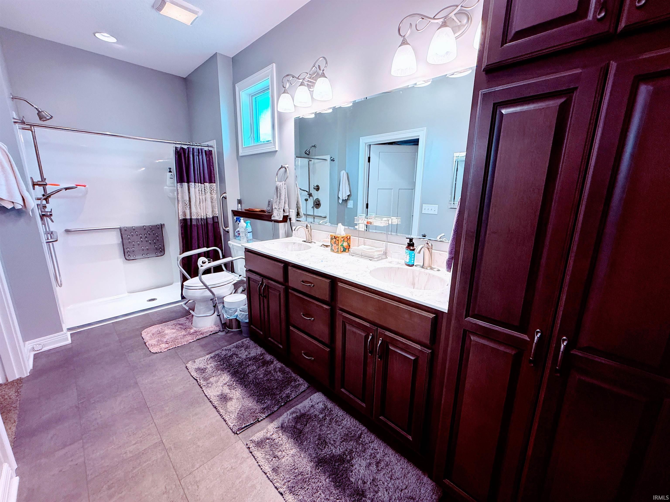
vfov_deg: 85.7
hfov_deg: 102.1
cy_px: 251
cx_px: 335
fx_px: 271
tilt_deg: -13.6
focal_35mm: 14
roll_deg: +0.3
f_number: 2.2
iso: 250
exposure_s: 1/120
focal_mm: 2.22
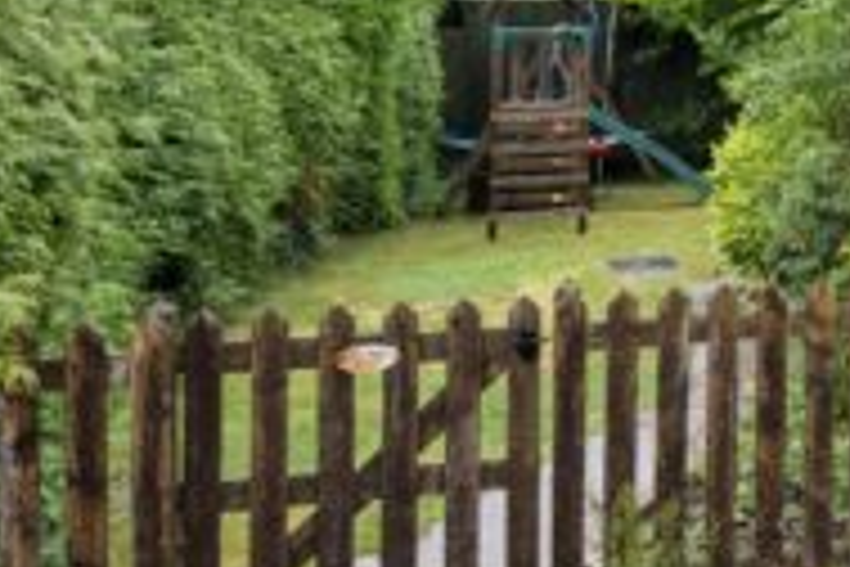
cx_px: 1309
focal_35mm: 65
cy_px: 14
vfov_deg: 20.3
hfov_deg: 23.8
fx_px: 1535
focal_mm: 16
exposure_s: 1/250
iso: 320
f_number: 5.6
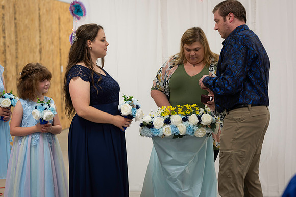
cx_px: 148
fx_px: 699
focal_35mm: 85
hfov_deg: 23.9
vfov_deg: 16.1
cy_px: 98
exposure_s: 1/125
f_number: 3.5
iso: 640
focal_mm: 85
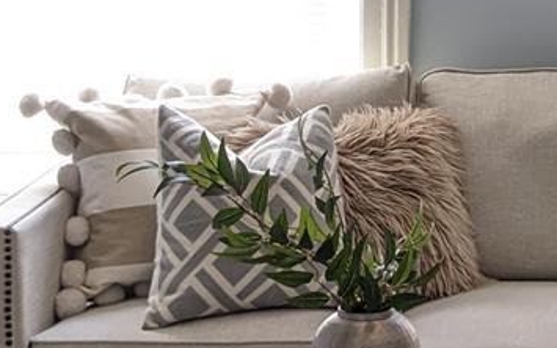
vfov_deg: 9.9
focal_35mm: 129
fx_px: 1959
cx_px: 585
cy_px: -155
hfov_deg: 15.8
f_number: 1.73
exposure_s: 1/120
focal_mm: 4.38
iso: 73
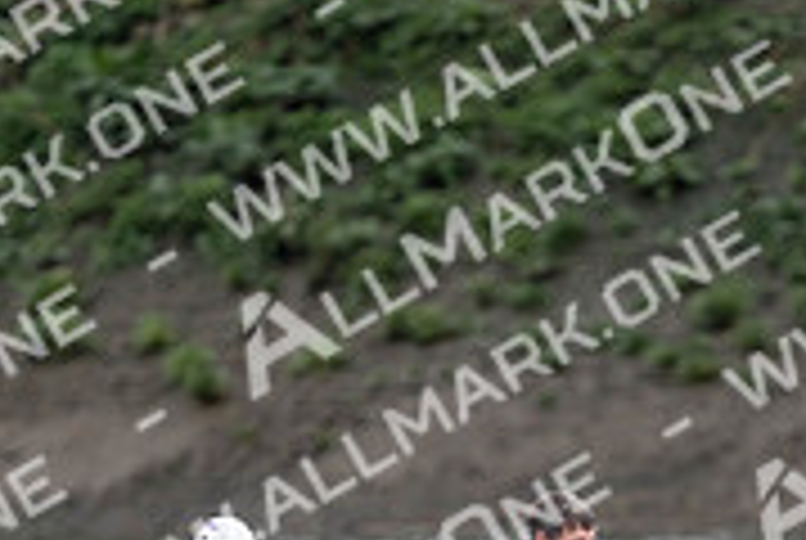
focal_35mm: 1941
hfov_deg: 1.1
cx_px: 657
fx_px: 43528
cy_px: 659
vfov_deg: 0.7
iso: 500
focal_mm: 600
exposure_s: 1/1250
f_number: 4
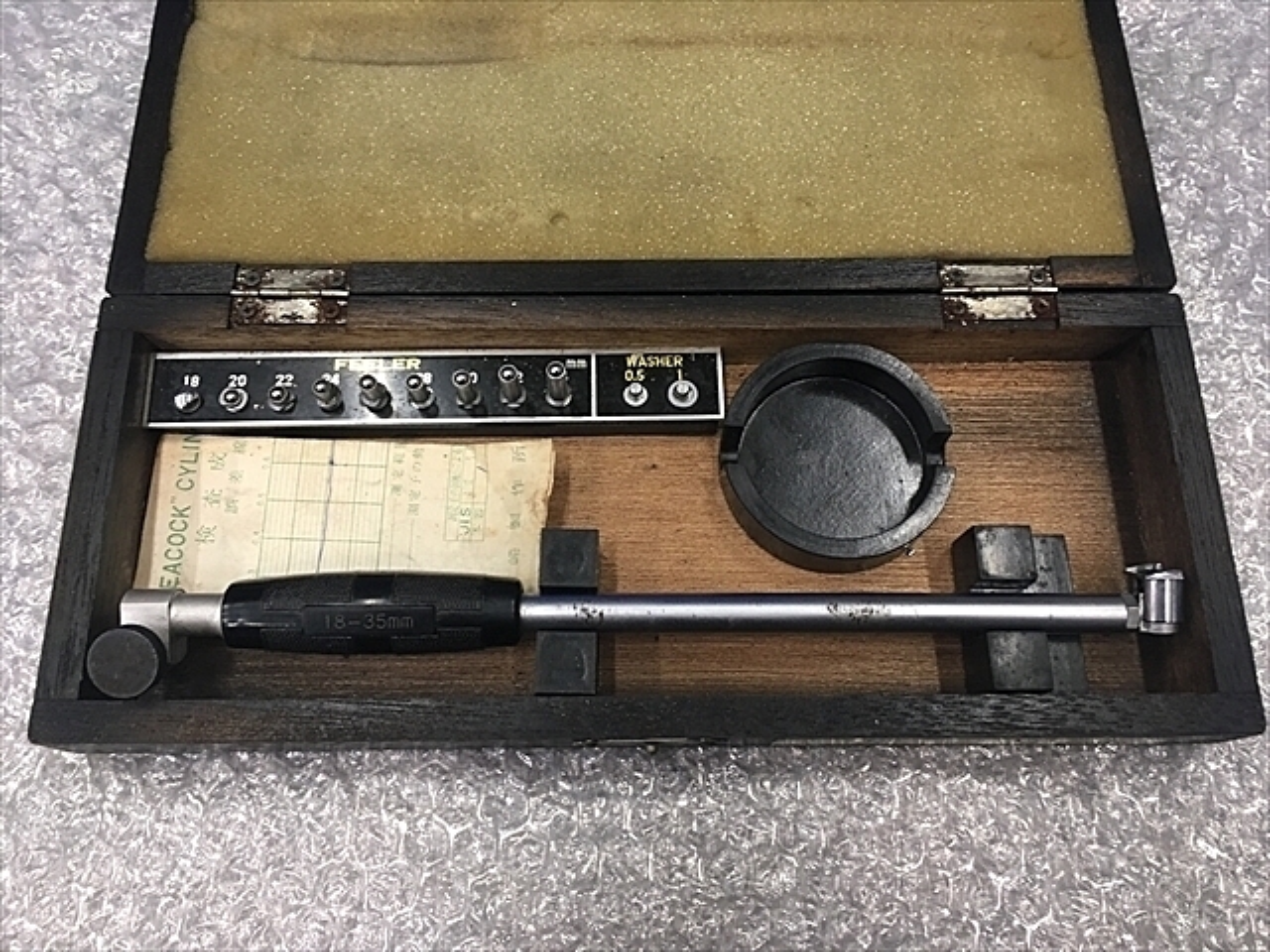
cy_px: 476
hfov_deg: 61.7
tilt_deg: -72.3
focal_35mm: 29
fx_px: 1064
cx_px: 635
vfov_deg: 48.2
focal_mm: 4.15
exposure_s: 1/30
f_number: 2.2
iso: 100
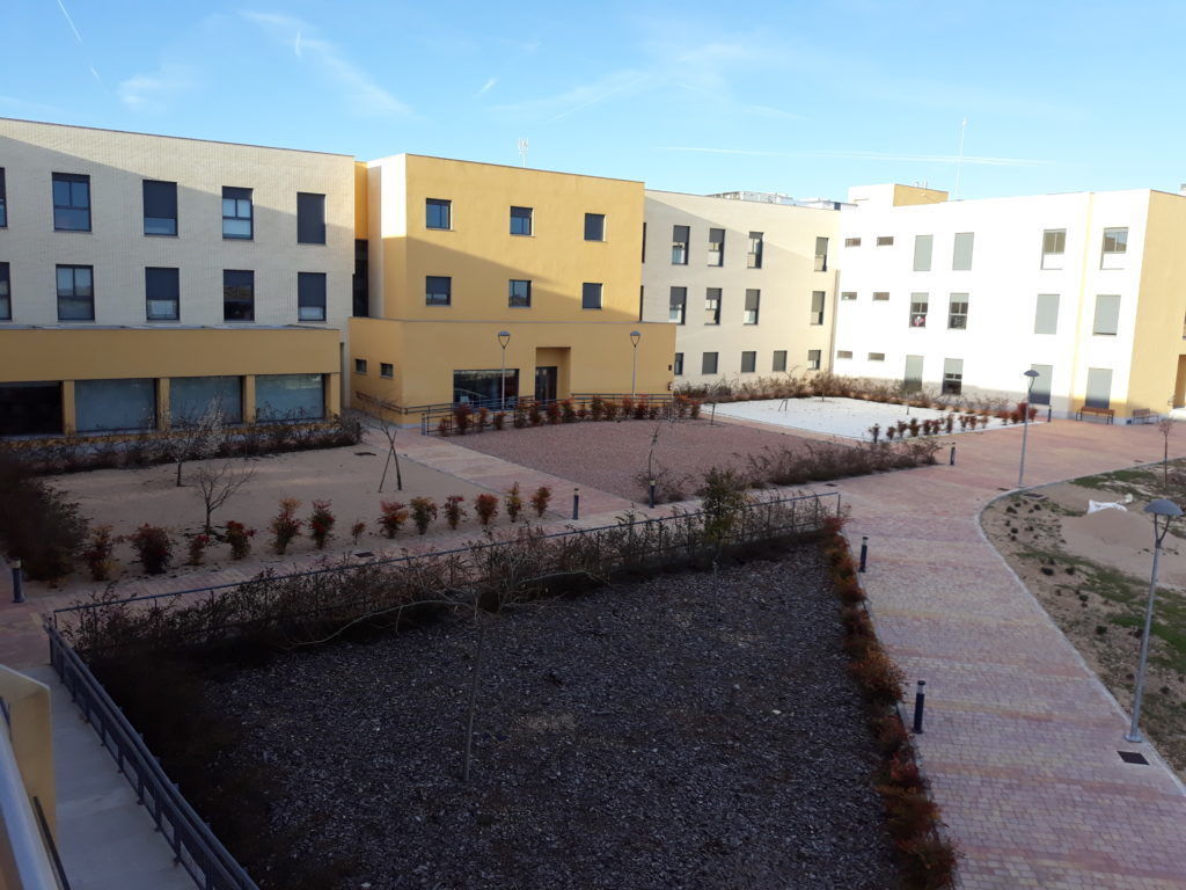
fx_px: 925
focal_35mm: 27
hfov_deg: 65.3
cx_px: 593
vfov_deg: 51.4
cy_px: 445
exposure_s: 1/760
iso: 40
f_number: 1.7
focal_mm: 3.71
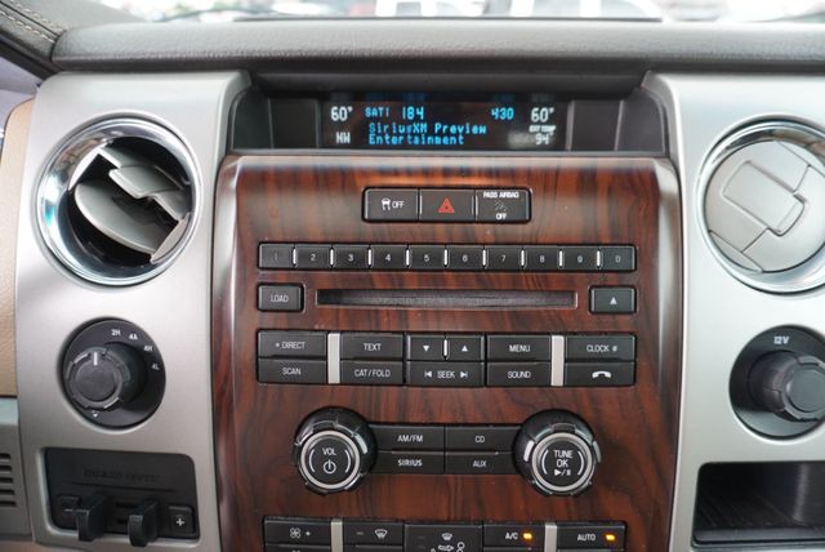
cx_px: 412
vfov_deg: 53.2
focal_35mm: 24
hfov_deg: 73.7
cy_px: 276
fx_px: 550
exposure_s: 1/60
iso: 800
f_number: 3.5
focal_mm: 16
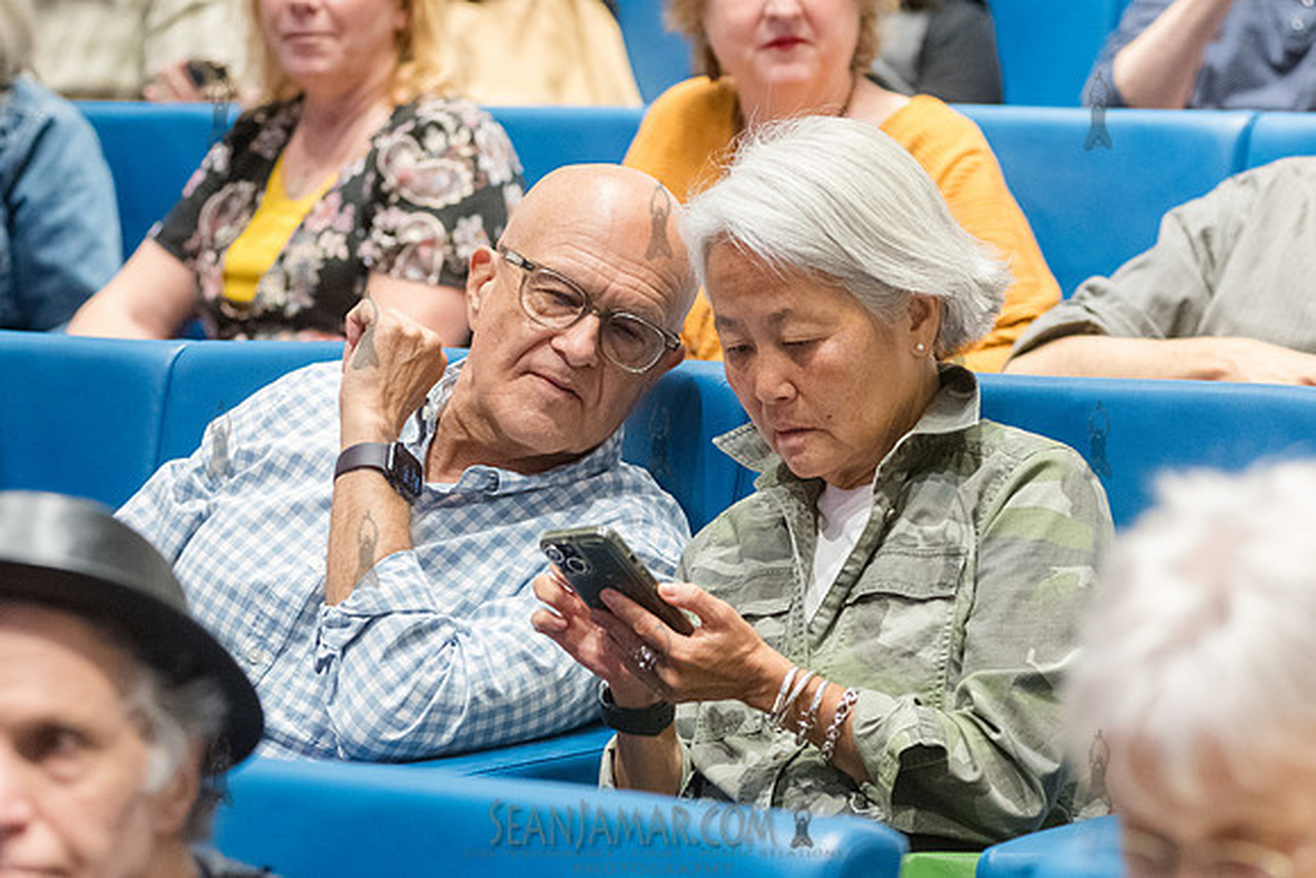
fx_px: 5917
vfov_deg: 8.5
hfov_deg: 12.7
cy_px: 445
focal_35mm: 162
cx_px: 593
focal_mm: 120
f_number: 4
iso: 6400
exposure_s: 1/200
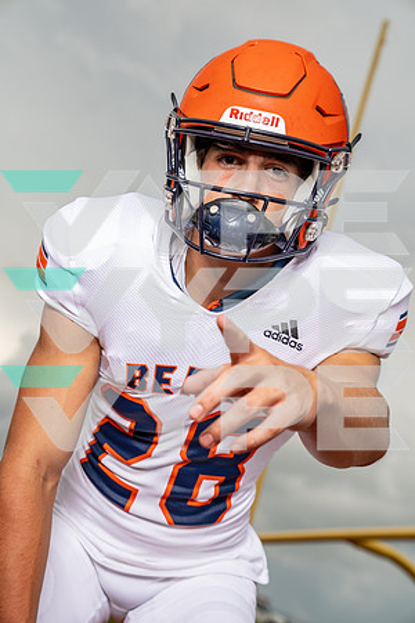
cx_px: 208
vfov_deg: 29.7
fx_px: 1176
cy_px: 312
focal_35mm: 68
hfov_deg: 20.0
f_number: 5.6
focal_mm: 68
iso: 100
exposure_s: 1/250
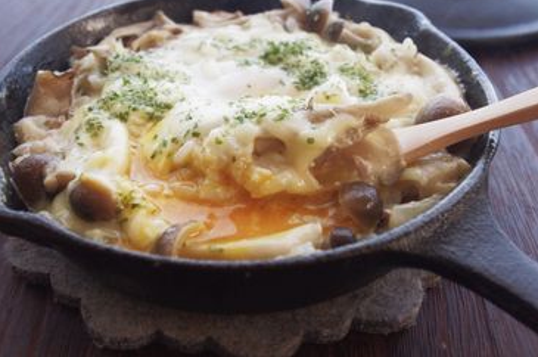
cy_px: 163
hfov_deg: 42.8
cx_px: 270
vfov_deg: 29.1
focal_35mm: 46
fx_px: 686
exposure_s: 1/60
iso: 1600
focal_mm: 28.13
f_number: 7.1
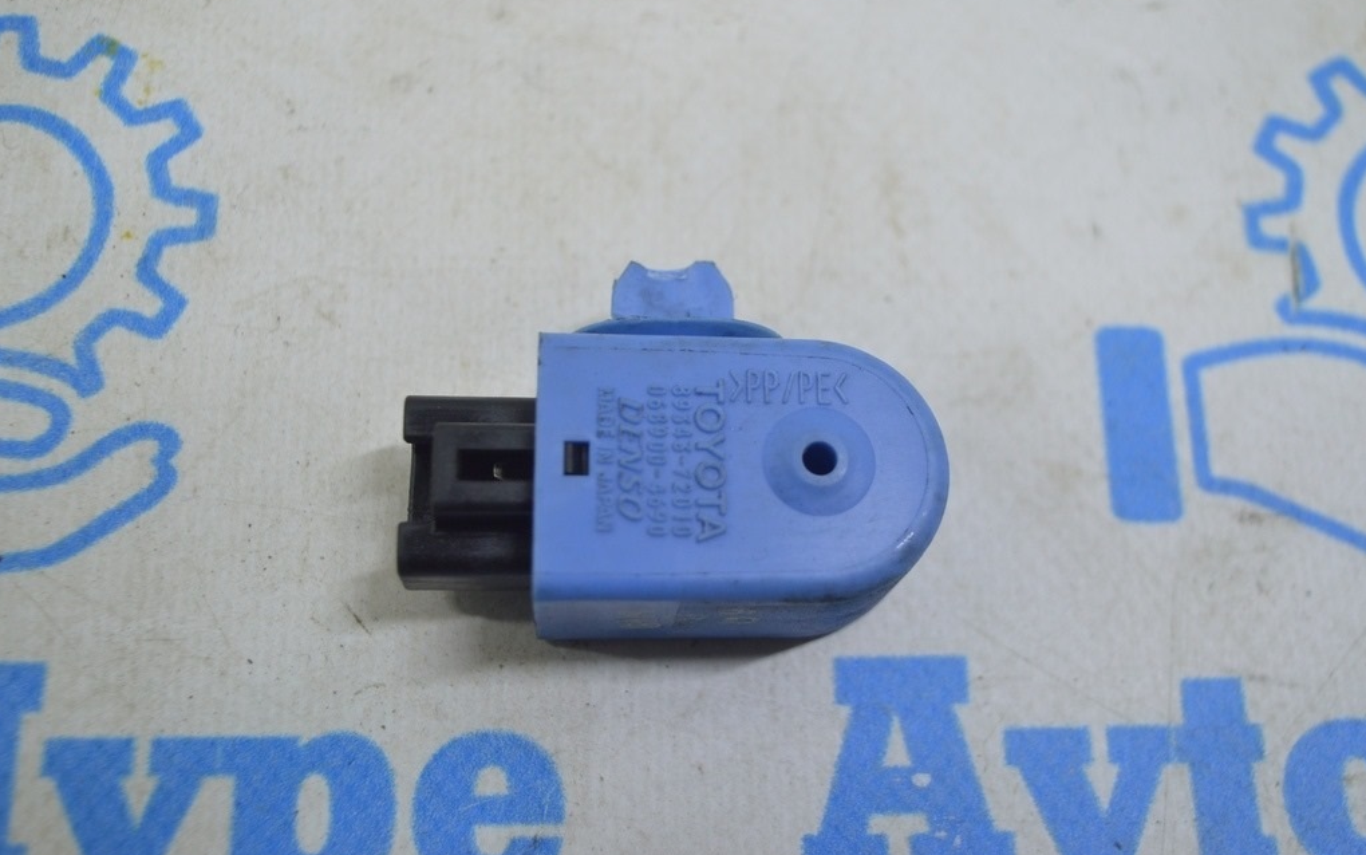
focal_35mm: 46
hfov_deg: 43.5
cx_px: 684
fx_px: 1713
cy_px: 425
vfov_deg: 28.0
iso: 400
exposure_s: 1/40
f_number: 4.2
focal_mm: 30
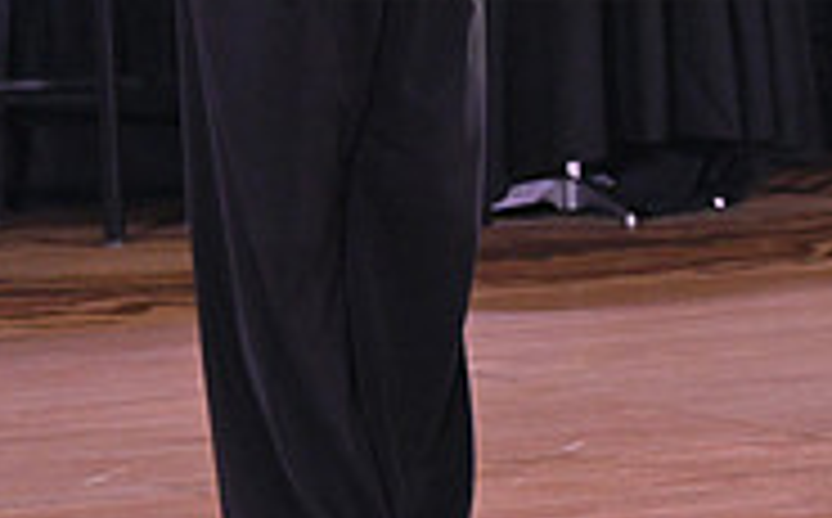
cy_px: -119
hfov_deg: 5.5
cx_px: 814
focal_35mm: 384
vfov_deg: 3.4
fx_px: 8694
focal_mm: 120
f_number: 5
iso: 3200
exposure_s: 1/400
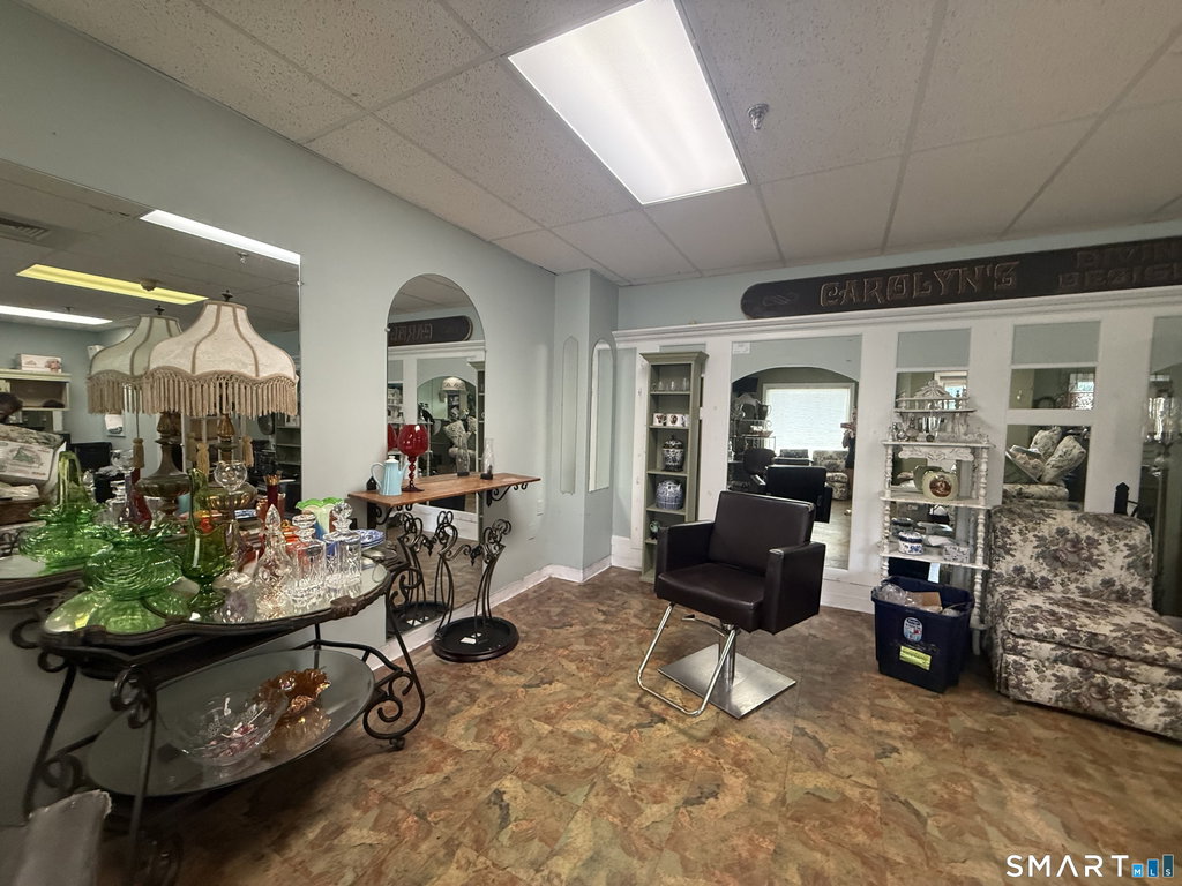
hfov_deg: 102.1
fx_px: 478
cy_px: 443
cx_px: 591
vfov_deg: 85.7
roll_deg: -0.8
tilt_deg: -2.8
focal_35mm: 14
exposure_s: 1/120
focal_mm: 2.22
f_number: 2.2
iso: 400
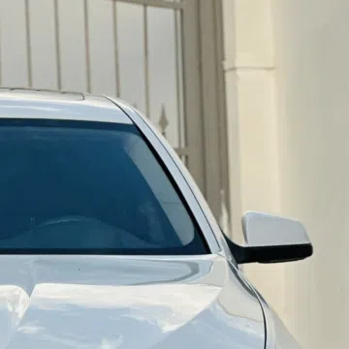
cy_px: 398
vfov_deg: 6.7
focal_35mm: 258
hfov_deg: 6.7
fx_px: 2943
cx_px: -47
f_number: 2.8
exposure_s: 1/250
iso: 40
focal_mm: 9
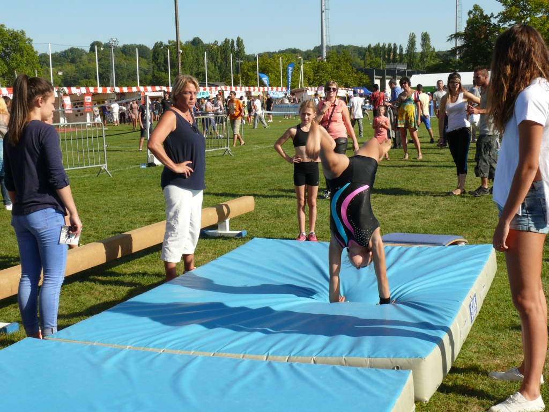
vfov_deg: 28.0
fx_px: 825
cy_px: 206
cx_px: 274
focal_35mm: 52
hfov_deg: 36.8
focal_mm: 11.1
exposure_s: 1/400
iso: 100
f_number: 5.6
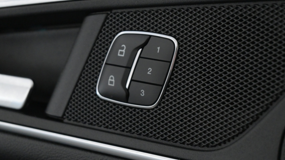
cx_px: 142
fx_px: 597
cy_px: 69
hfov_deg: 26.9
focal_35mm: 79
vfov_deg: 15.3
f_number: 6.3
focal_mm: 50
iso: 4500
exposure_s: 1/80
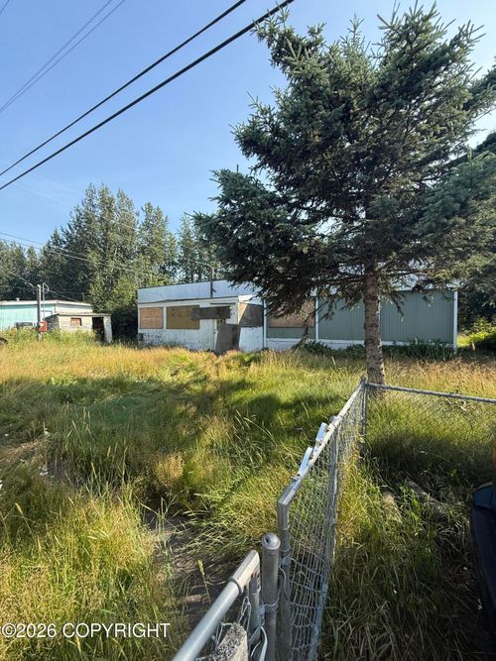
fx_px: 268
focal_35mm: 14
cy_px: 330
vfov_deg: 102.1
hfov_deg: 85.7
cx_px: 248
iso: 50
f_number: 2.2
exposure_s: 1/510
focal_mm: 2.22
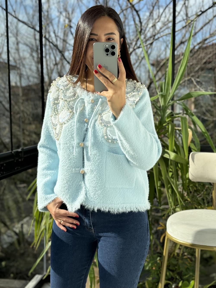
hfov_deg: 30.3
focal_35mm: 48
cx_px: 108
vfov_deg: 39.7
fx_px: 399
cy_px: 144
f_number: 1.78
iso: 64
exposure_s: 1/1215
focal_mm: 6.76
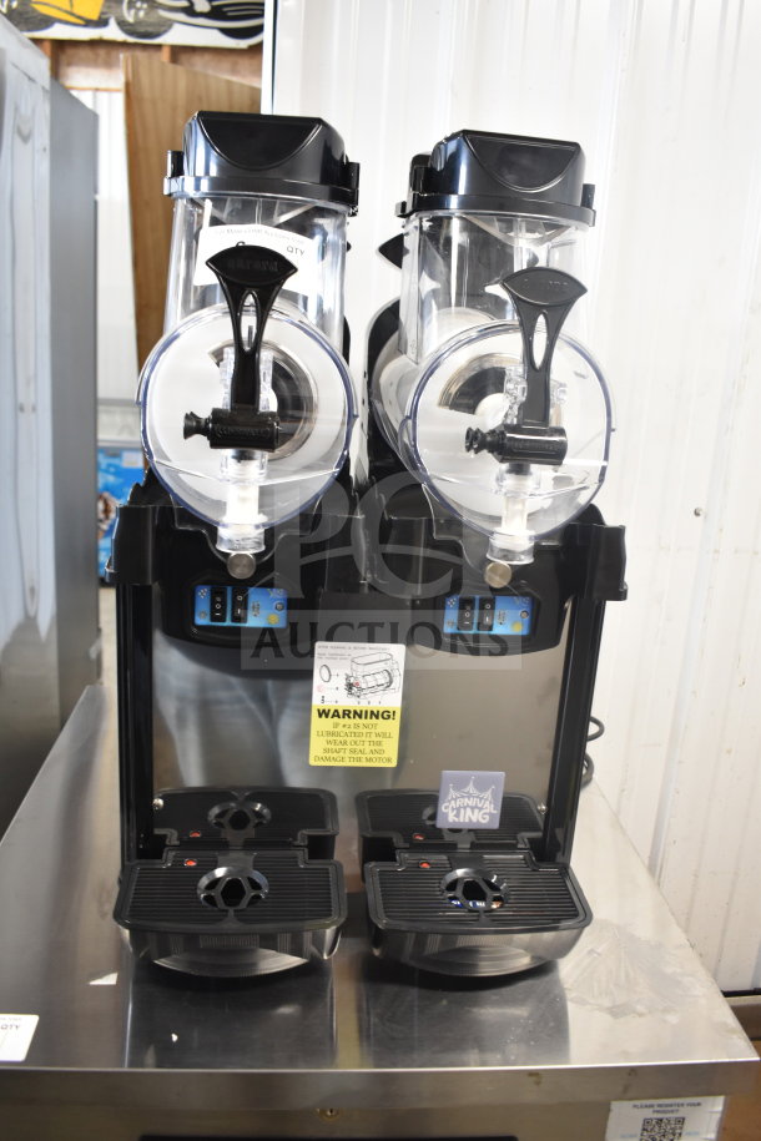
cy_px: 570
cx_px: 380
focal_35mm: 30
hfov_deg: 43.6
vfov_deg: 61.9
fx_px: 951
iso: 900
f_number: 3.8
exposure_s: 1/30
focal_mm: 20
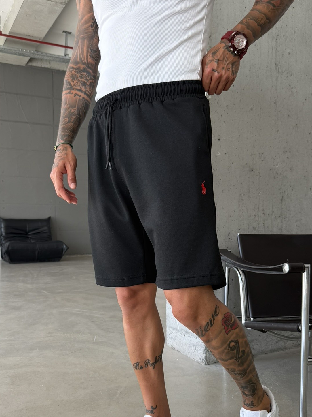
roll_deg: -0.2
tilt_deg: -2.1
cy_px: 240
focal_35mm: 34
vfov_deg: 53.8
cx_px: 144
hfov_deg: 41.8
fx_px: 409
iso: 64
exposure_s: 1/218
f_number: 1.78
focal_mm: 6.76
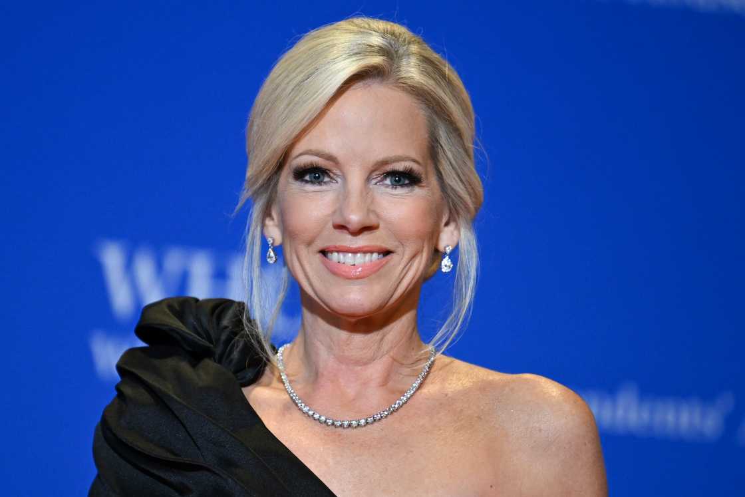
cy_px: 248
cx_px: 372
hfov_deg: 6.9
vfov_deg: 4.6
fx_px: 6209
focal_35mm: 300
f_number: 2.8
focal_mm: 200
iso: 3200
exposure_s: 1/320
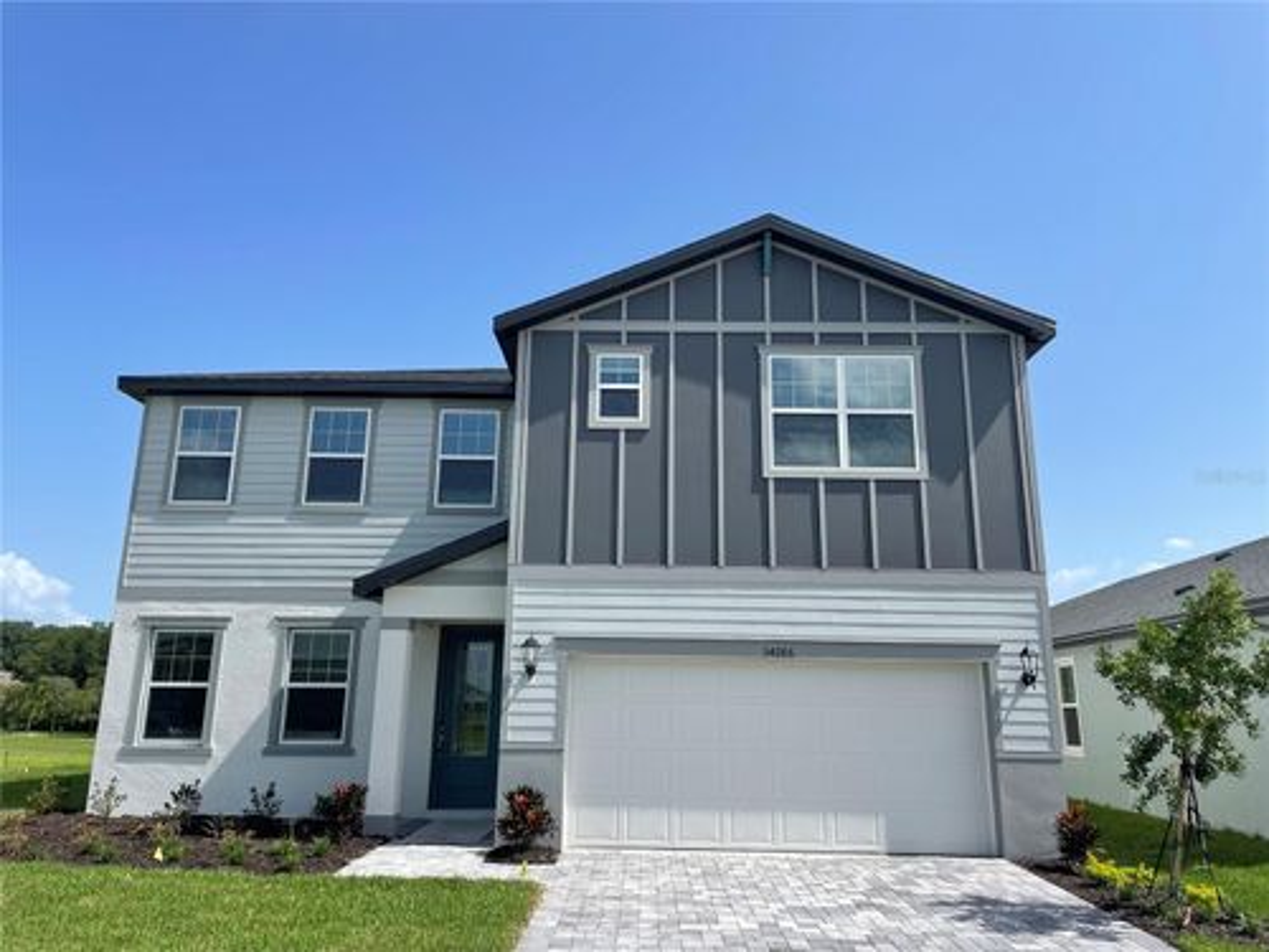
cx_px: 634
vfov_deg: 53.1
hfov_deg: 67.3
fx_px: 953
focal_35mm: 26
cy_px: 476
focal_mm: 4.2
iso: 32
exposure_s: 1/3731
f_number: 1.6
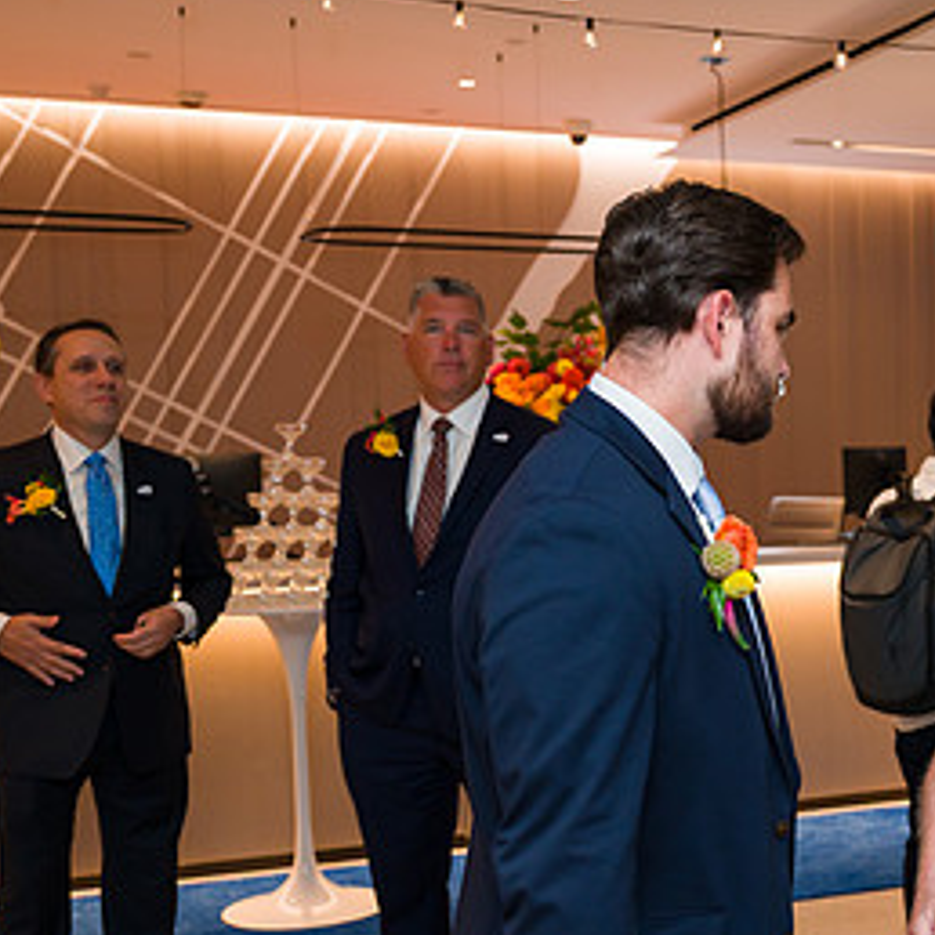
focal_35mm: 60
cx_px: 999
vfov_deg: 28.5
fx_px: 1834
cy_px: 600
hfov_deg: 26.6
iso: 800
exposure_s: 1/160
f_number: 3.2
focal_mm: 30
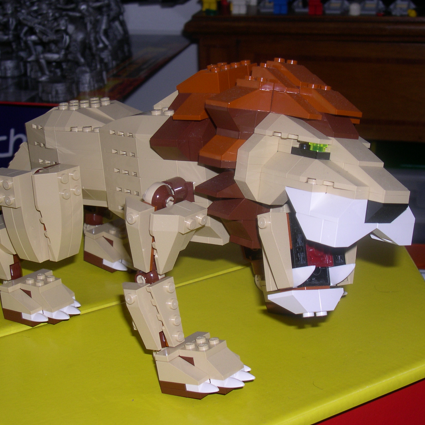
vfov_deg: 25.4
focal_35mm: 68
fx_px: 945
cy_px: 212
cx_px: 190
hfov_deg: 25.3
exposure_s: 1/30
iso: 100
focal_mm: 12.2
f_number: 9.2
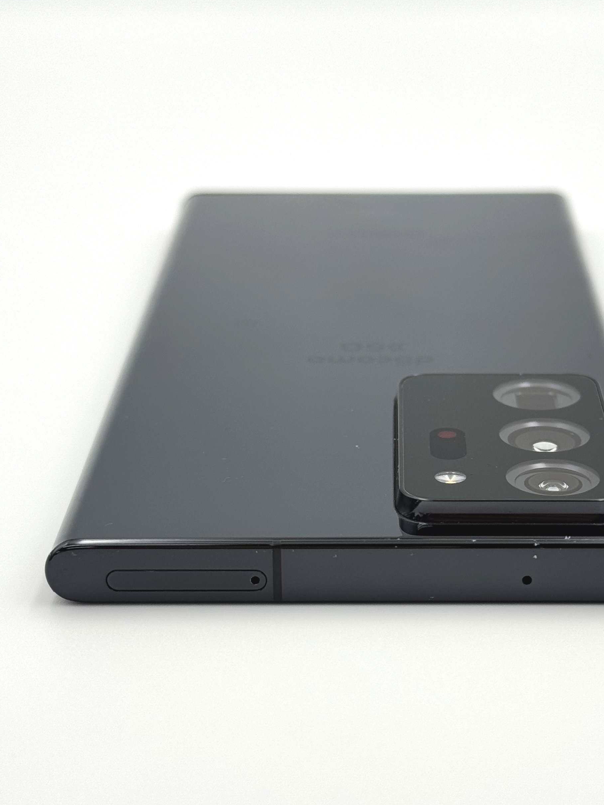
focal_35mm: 80
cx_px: 378
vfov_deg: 24.4
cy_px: 438
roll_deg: -0.5
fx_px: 1861
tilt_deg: -21.9
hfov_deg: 18.4
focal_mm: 6.76
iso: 64
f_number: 1.78
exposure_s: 1/366
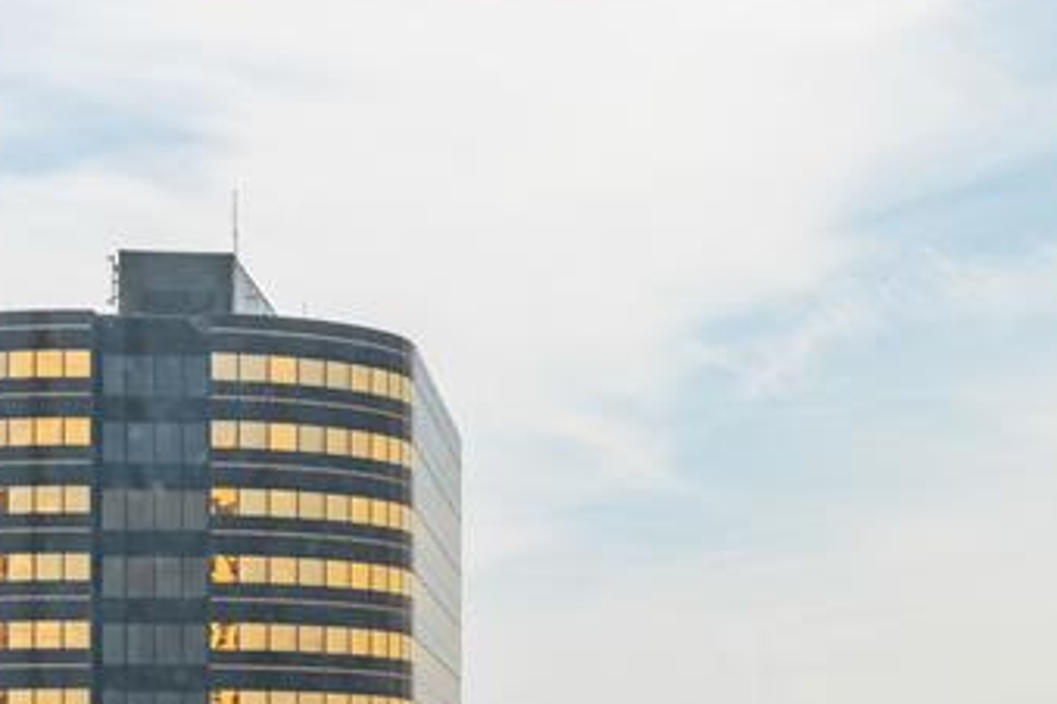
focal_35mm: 124
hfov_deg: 15.7
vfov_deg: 10.8
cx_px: 1400
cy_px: 866
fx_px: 3640
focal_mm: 27
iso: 500
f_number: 8
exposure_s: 1/500
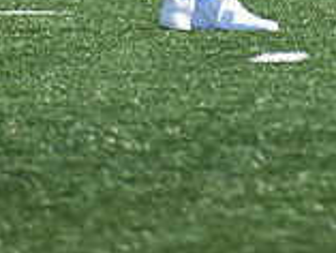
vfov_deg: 0.9
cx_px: 275
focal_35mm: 1597
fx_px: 15513
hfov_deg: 1.2
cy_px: -319
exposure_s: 1/1000
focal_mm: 300
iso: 500
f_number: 6.3
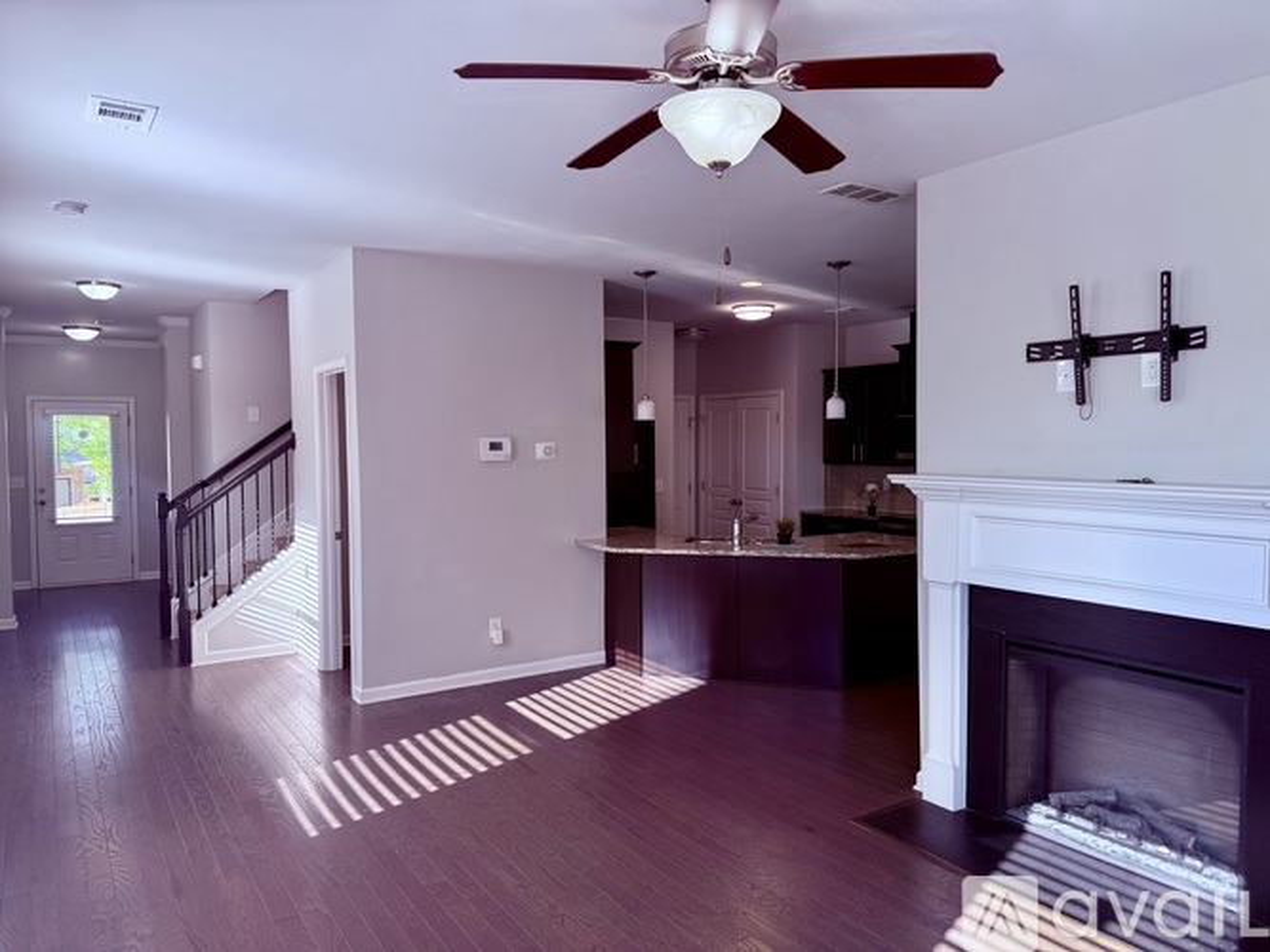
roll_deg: +0.0
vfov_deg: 56.8
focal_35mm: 24
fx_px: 880
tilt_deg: -2.2
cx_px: 635
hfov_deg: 71.6
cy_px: 476
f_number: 1.78
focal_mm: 6.76
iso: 125
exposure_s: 1/233
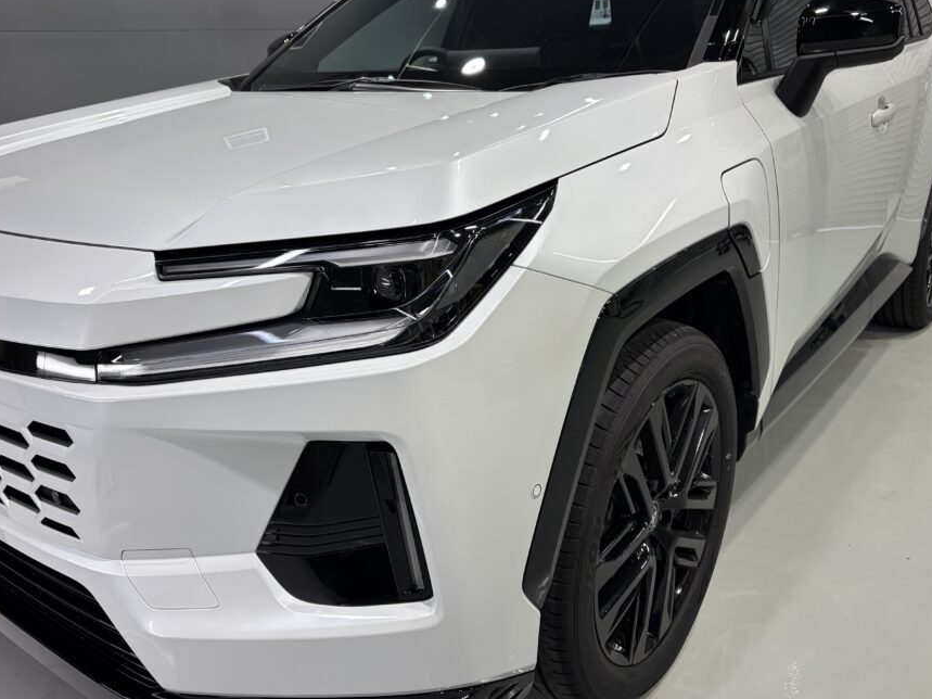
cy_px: 300
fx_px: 835
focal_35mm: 31
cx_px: 406
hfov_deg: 58.2
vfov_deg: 45.3
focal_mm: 5.96
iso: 40
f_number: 1.6
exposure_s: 1/204
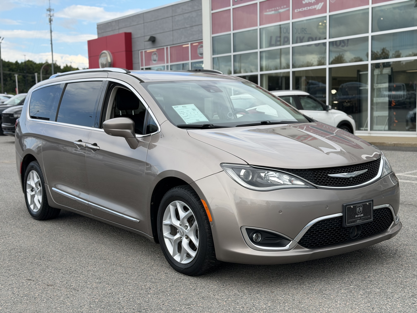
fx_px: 578
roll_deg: +0.5
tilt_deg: -4.8
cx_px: 208
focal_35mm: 48
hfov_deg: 39.7
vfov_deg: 30.3
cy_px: 156
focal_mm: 6.76
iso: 64
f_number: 1.78
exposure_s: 1/1931
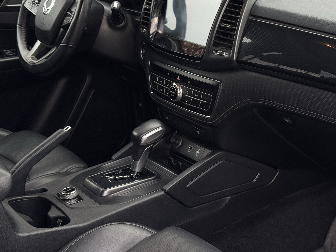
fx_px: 679
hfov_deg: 27.5
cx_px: 244
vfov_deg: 21.0
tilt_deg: -17.8
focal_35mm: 70
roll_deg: +5.3
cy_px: 96
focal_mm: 6.76
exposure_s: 1/134
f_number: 1.78
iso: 50
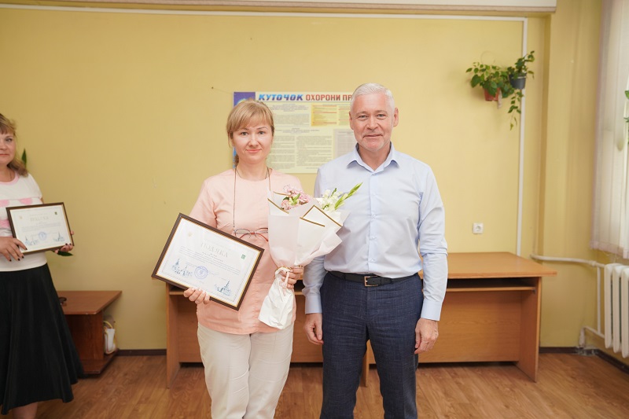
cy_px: 210
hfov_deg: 60.3
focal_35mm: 31
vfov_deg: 42.3
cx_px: 314
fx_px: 541
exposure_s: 1/200
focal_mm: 31
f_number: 4
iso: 640
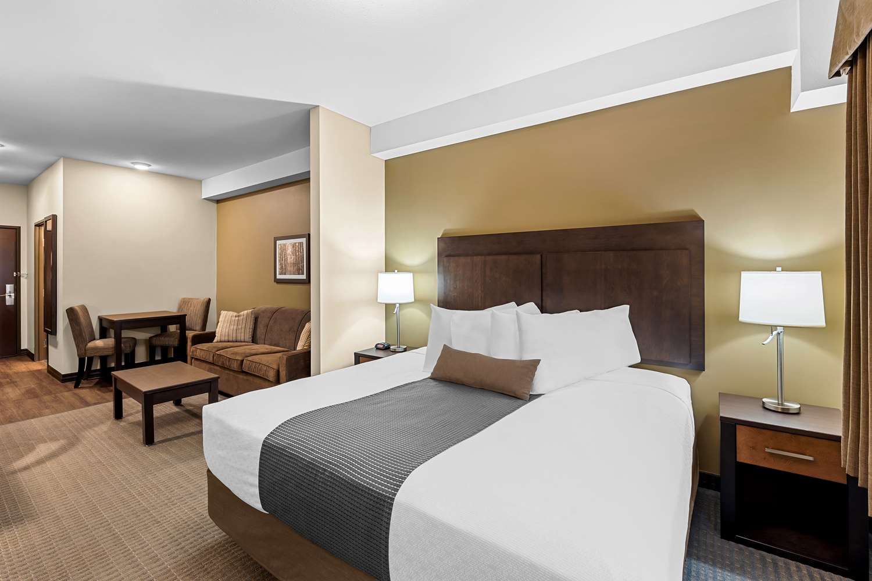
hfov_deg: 104.3
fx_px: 339
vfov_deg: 81.2
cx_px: 436
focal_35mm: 14
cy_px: 290
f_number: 7.1
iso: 100
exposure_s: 3.2
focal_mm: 14
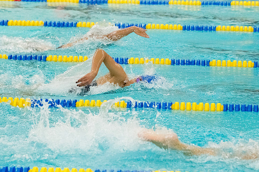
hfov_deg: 9.2
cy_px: 86
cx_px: 130
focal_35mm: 225
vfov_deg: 6.1
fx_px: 1618
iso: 8000
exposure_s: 1/1250
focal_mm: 150
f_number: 4.5
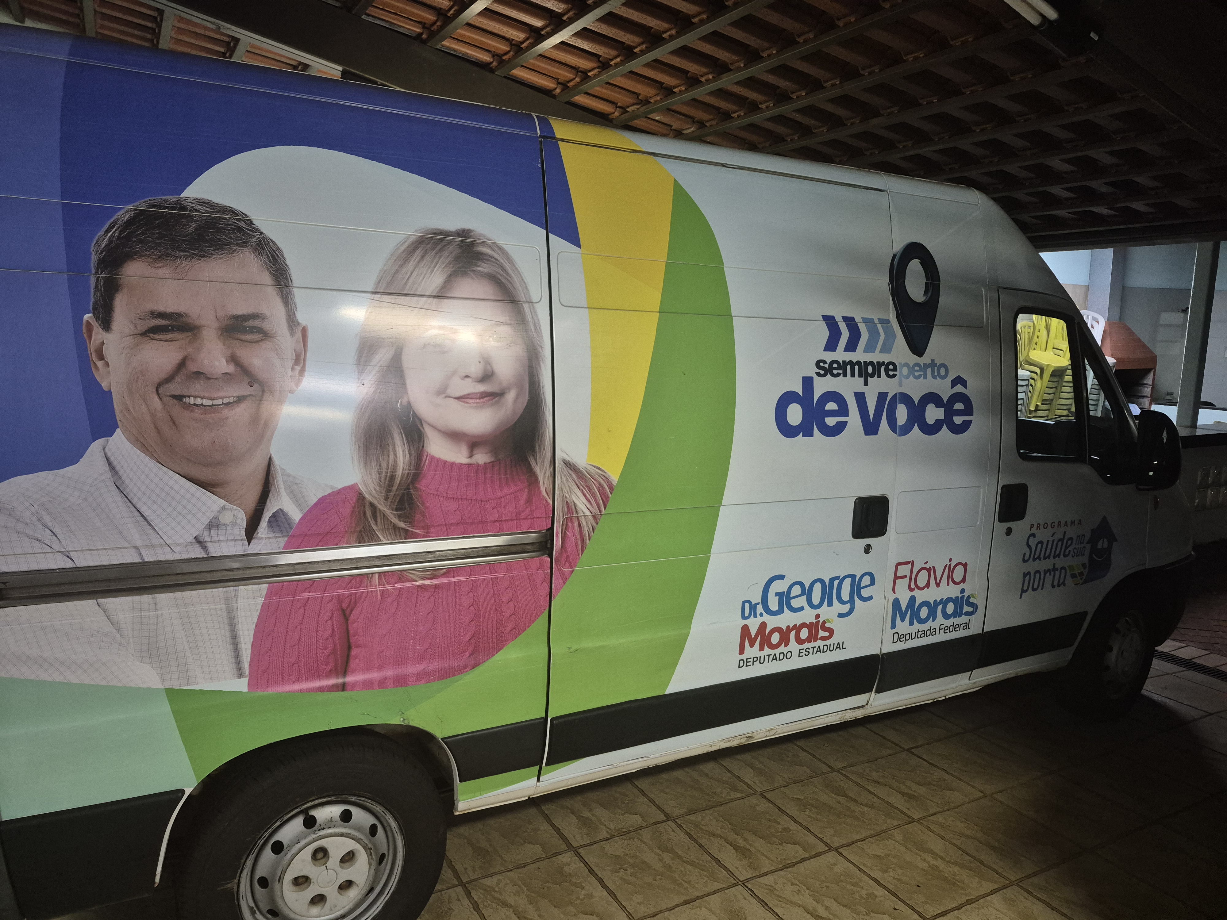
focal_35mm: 23
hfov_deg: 73.9
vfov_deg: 58.9
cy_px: 460
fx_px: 815
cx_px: 614
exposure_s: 1/60
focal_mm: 5.4
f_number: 1.8
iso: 800
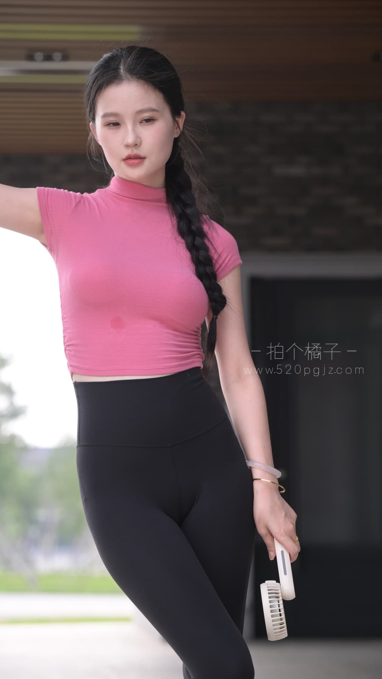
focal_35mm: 121
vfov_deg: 17.7
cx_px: 160
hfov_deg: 10.0
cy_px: 340
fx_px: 2179
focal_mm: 115
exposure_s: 1/500
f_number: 5
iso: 320
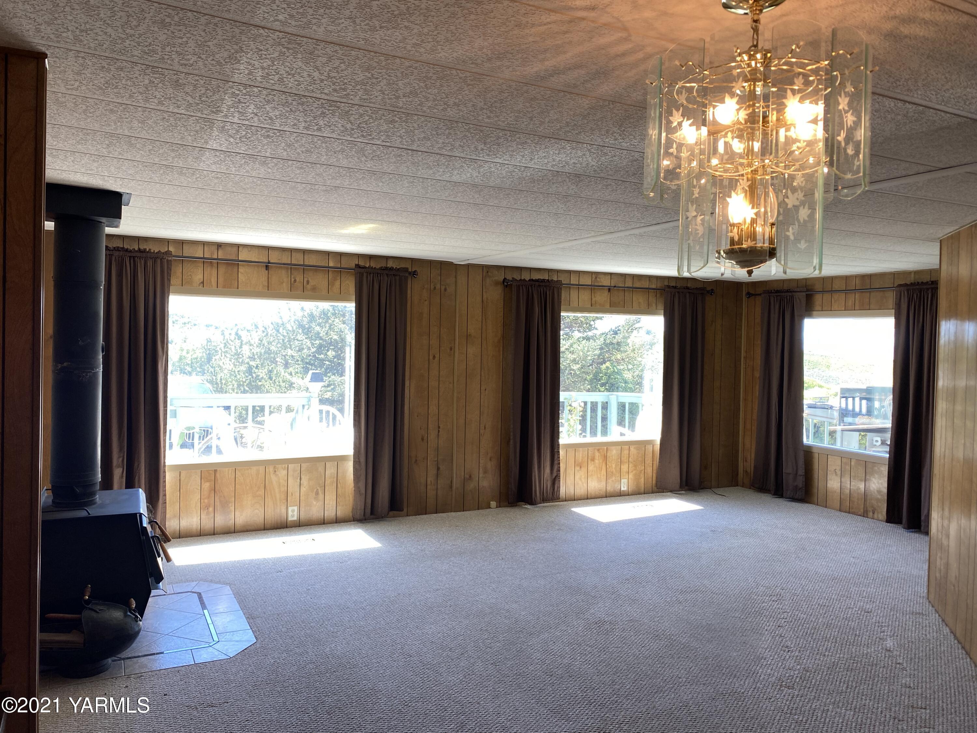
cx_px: 488
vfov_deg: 53.1
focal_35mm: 26
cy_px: 366
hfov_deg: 67.3
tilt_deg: -1.1
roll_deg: -1.3
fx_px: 734
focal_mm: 4.25
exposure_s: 1/124
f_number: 1.8
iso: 32
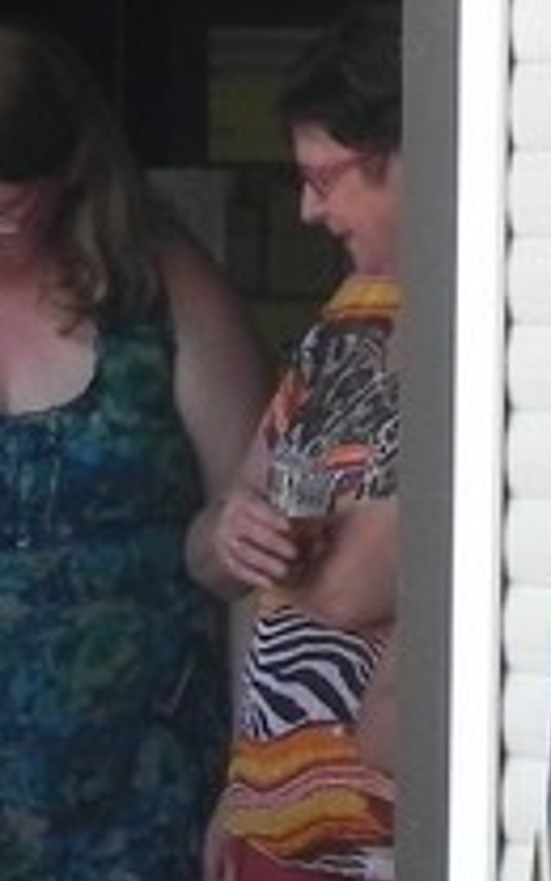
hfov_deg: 3.3
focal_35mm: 392
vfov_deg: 5.3
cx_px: -165
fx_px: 9418
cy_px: 1381
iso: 160
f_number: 5
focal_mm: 13.4
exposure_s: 1/162
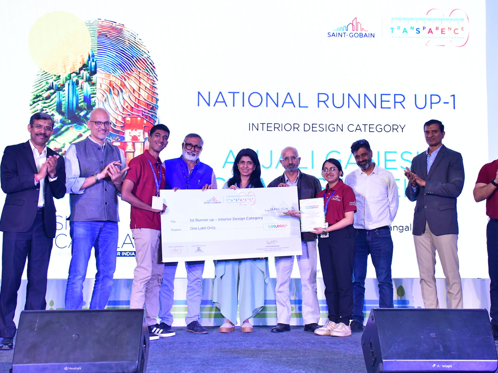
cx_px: 278
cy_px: 187
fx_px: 748
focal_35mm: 52
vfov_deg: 28.0
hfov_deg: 36.8
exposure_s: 1/160
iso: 2000
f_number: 6.3
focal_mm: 30
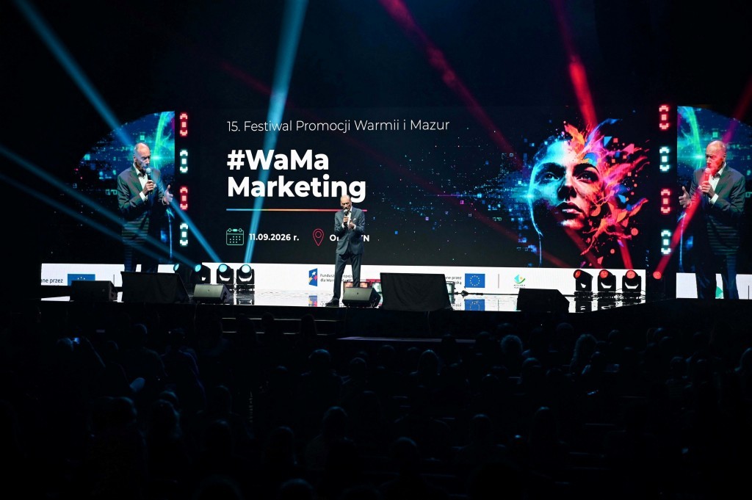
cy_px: 250
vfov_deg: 12.4
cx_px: 376
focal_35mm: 110
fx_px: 2296
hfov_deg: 18.6
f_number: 4.8
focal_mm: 110
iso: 3200
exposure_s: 1/1000
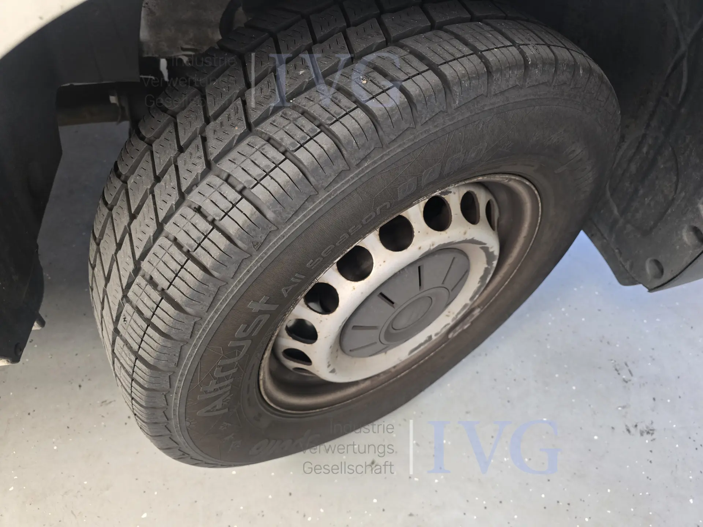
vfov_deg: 58.9
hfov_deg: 73.9
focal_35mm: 23
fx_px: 467
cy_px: 264
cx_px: 352
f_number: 1.7
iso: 400
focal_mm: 6.3
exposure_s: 1/100
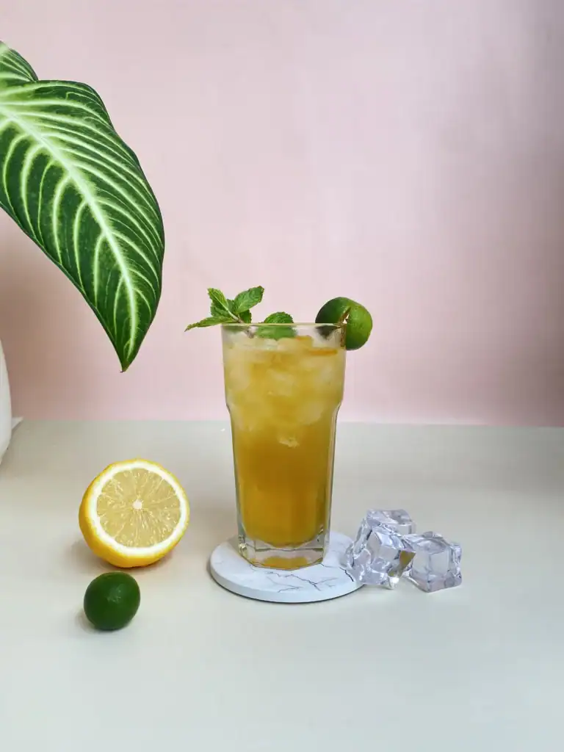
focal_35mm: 26
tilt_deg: -3.8
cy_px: 376
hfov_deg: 53.1
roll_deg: -0.4
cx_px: 282
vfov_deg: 67.3
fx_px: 565
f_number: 1.8
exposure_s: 1/100
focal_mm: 4.25
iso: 100
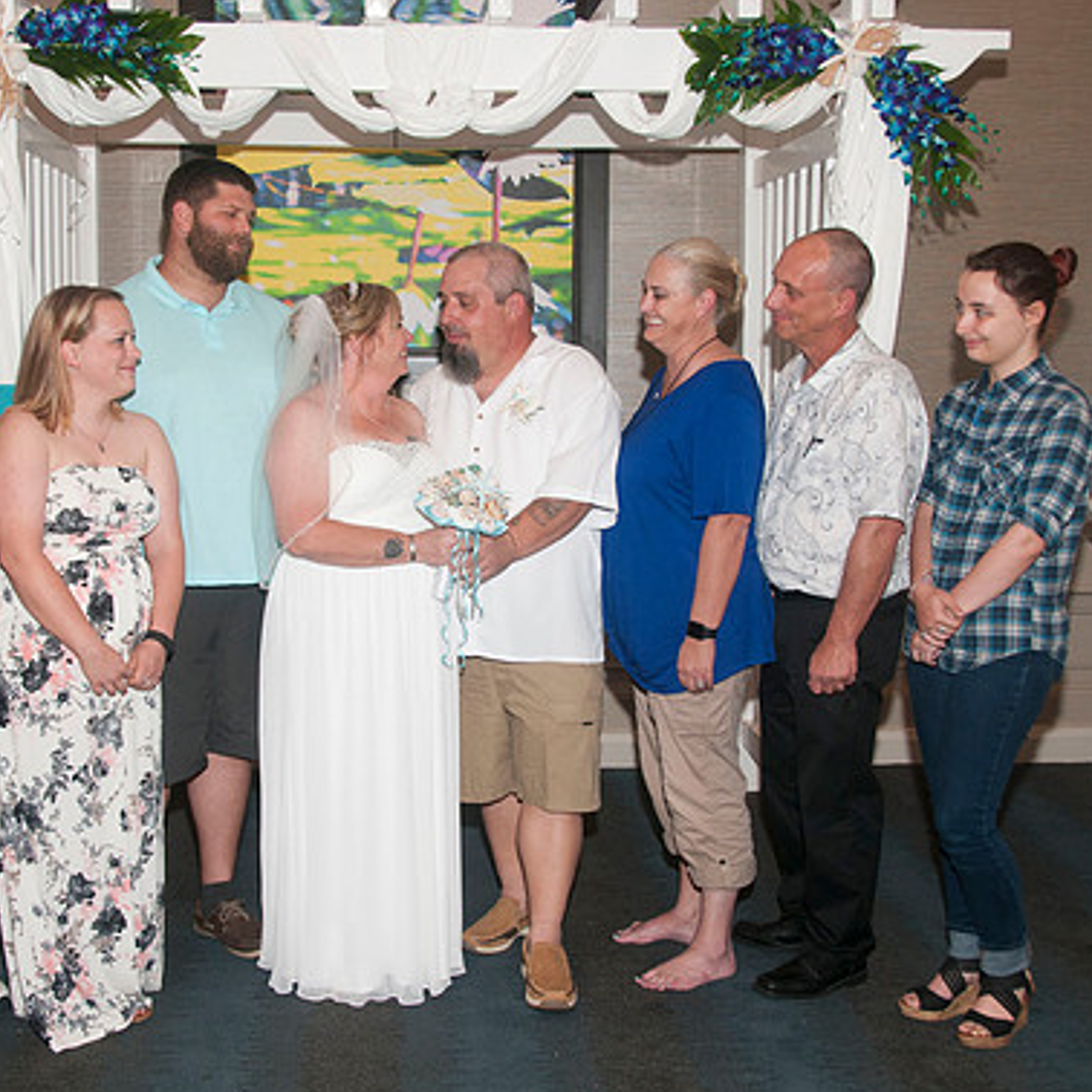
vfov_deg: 39.2
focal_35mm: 43
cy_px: 553
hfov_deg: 39.1
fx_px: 1535
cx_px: 465
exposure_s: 1/60
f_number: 5.6
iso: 400
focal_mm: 22
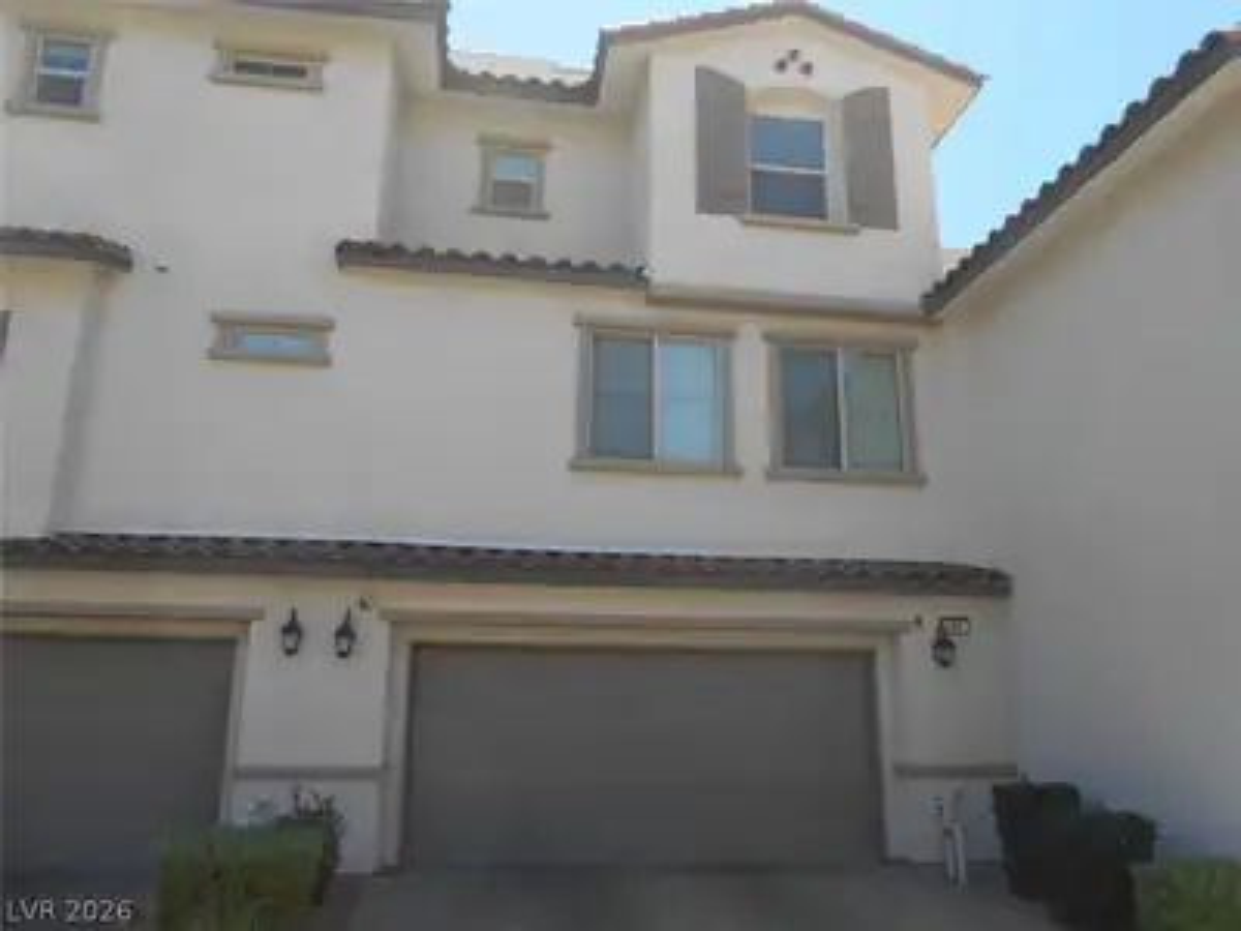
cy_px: 466
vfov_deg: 53.1
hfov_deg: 67.3
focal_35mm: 26
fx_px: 932
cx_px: 620
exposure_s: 1/400
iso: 80
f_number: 3.2
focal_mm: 4.6
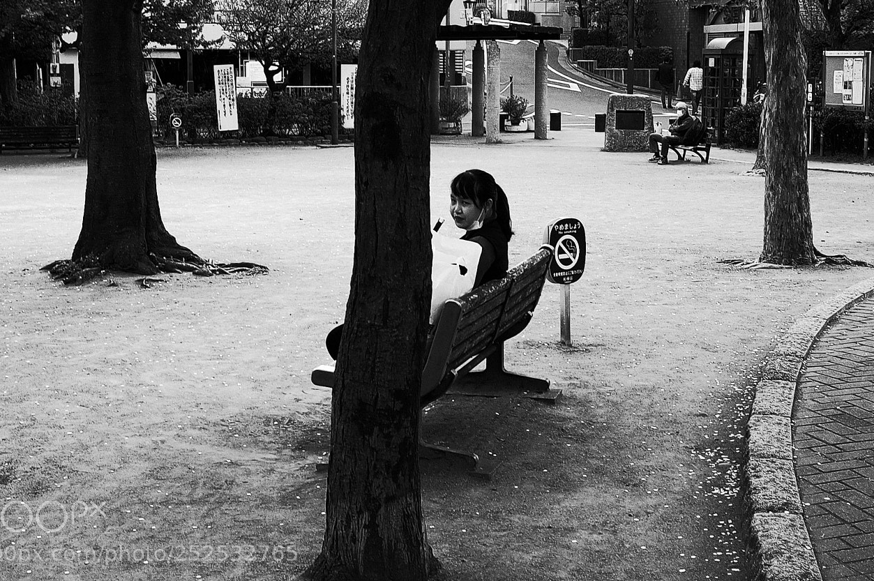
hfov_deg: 33.4
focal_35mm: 60
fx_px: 1455
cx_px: 491
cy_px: 237
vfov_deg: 22.6
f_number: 4.5
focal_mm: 18.3
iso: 100
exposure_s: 1/125
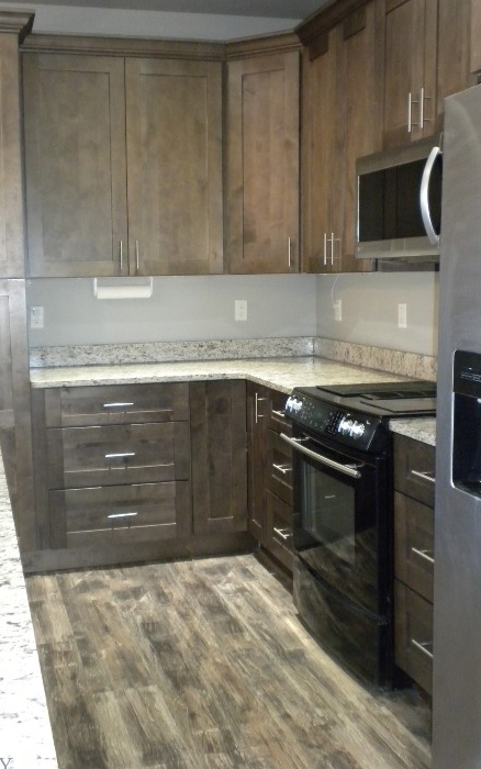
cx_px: 209
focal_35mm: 43
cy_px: 370
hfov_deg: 29.9
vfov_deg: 46.2
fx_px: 901
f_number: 3.5
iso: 400
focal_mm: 6.6
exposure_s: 1/30
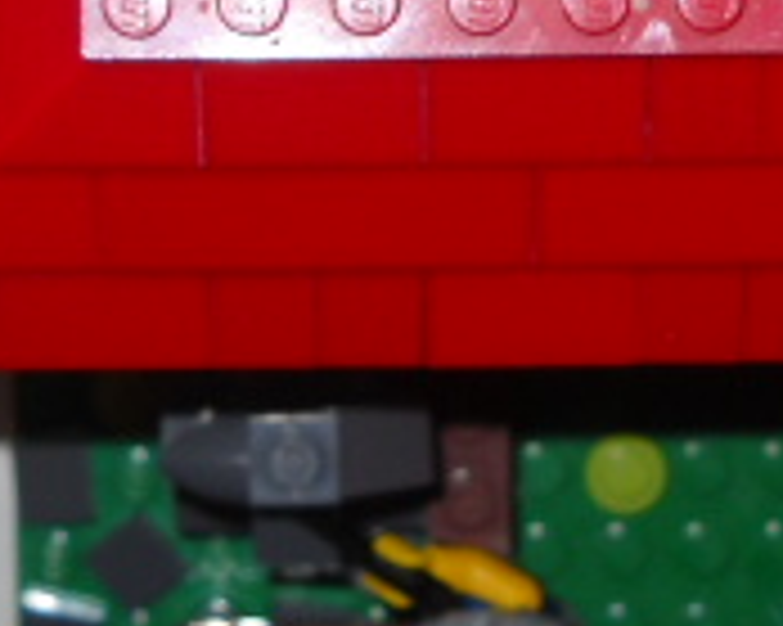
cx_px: 724
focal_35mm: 234
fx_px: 5420
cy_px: -45
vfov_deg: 6.6
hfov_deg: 8.2
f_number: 4
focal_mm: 10.84
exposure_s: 1/60
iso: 64
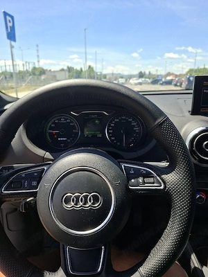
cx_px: 104
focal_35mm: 23
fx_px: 184
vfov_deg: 73.9
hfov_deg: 58.9
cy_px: 138
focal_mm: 5.54
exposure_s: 1/1000
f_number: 1.8
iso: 50
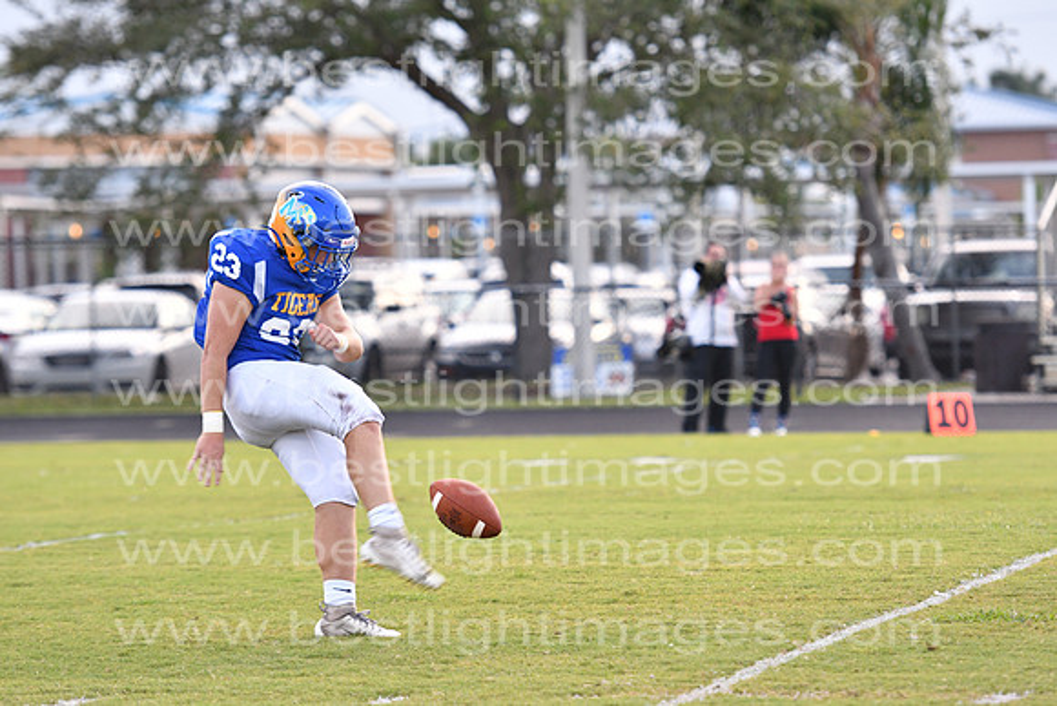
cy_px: 353
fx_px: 6607
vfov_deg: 6.1
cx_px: 528
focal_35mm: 225
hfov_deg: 9.1
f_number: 3.2
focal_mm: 150
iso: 800
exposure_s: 1/640
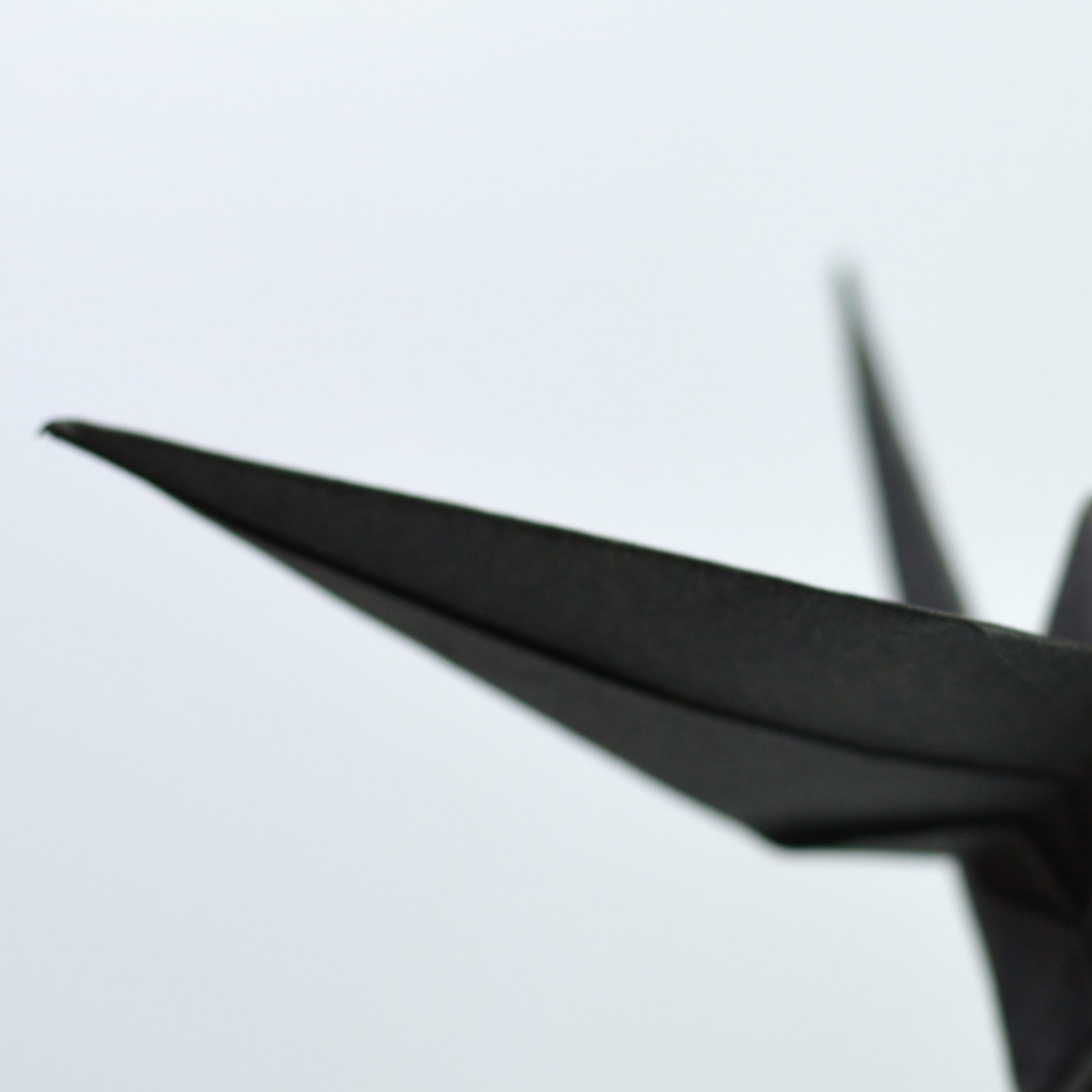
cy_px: 663
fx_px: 6638
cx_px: 783
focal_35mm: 186
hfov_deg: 9.4
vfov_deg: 9.4
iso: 200
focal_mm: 50
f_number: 4
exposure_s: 1/250
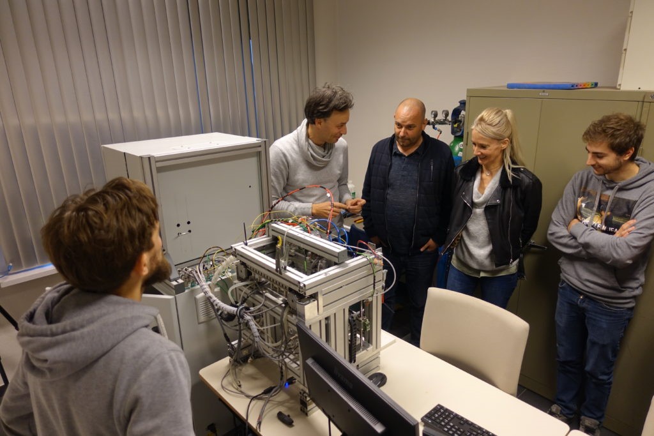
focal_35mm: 24
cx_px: 327
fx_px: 436
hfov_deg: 73.7
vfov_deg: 53.1
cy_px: 218
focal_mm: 8.8
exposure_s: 1/60
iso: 400
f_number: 1.8
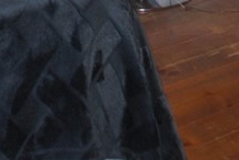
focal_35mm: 134
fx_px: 891
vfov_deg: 9.3
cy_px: -206
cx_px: 104
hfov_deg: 15.3
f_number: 3.5
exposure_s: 1/8
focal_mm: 18
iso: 200
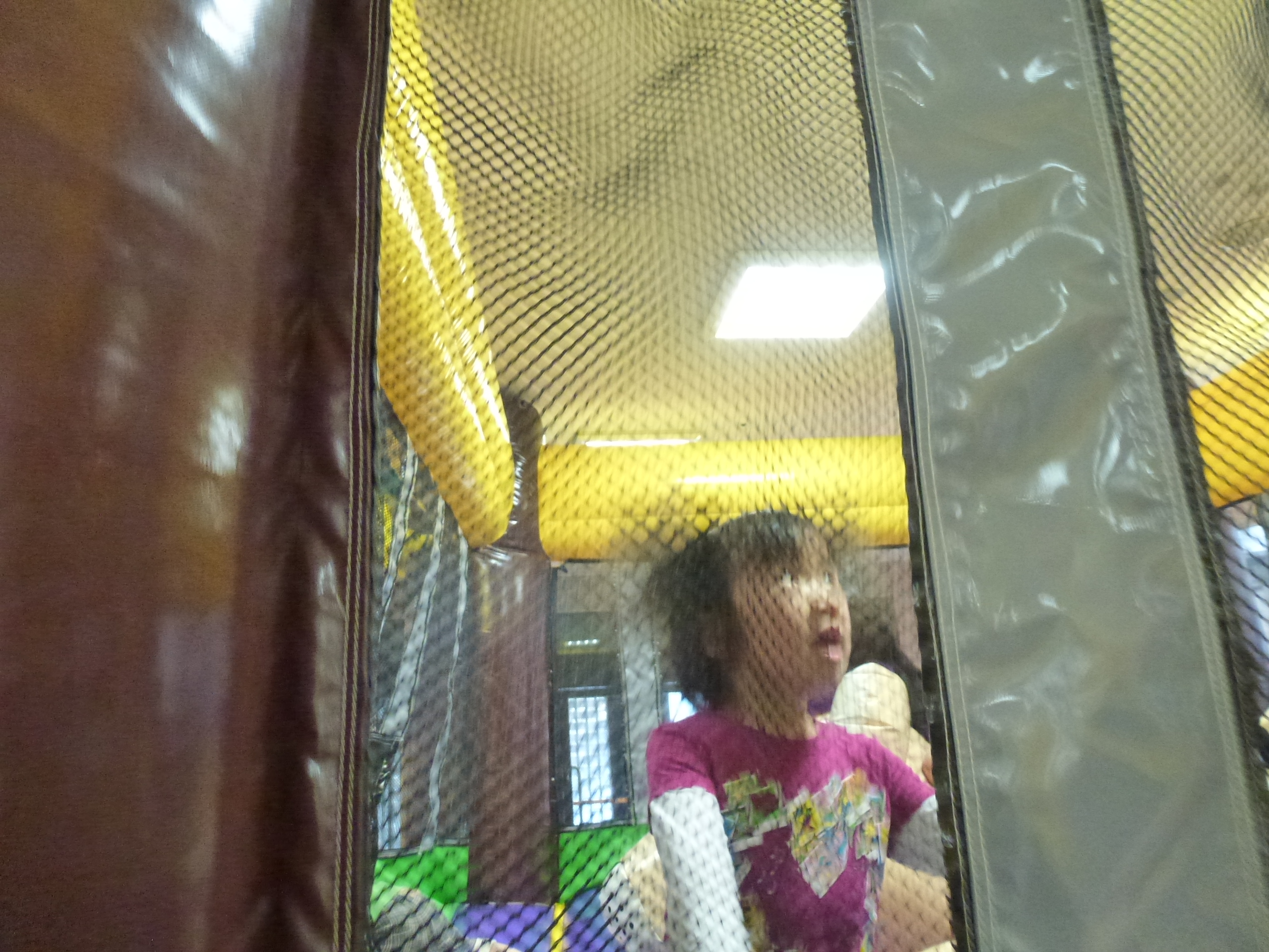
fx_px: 880
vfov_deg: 56.8
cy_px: 476
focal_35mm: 24
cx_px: 634
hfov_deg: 71.6
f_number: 3.3
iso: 800
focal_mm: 4.3
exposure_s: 1/40
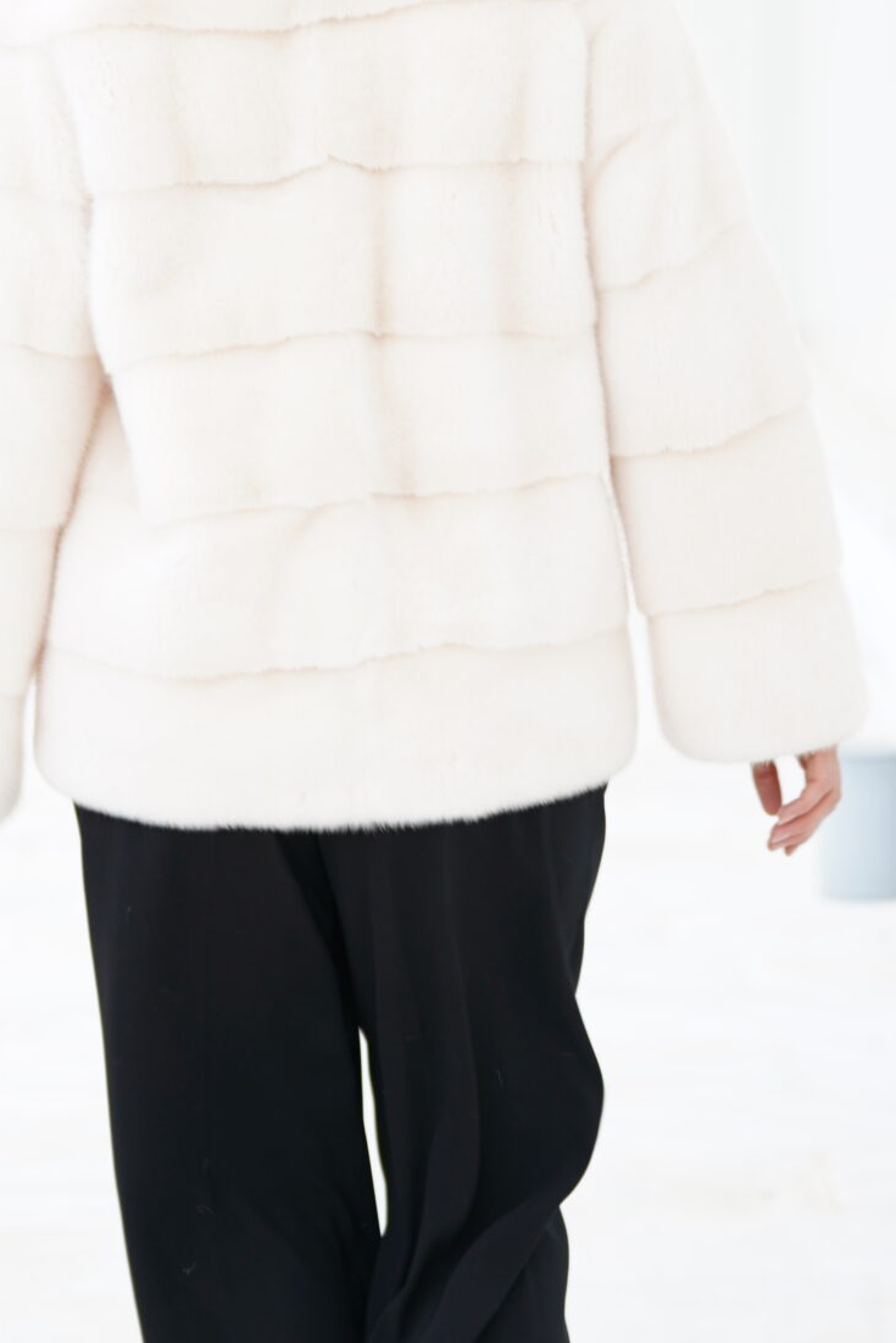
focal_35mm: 165
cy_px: 358
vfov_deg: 12.4
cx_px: 57
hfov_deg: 8.3
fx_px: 6158
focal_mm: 71
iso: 160
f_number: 2.8
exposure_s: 1/250
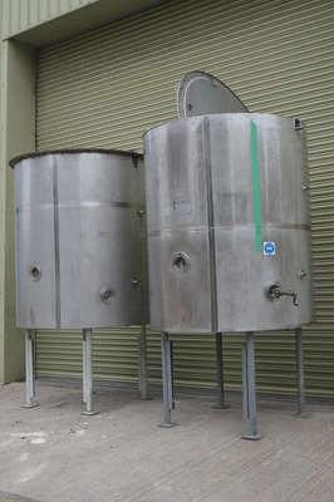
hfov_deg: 29.8
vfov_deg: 43.6
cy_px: 251
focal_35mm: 45
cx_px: 167
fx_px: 627
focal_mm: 30
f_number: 5.6
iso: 200
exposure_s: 1/125
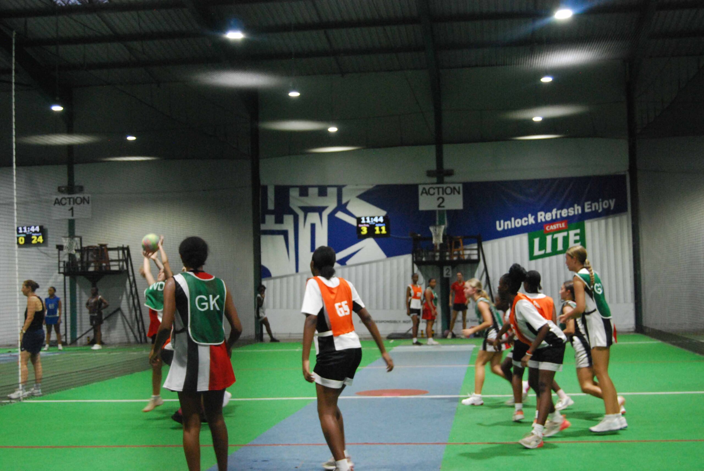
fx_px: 1116
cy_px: 236
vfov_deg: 23.8
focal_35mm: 57
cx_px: 352
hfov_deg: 35.0
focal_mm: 38
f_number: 4.8
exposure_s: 1/60
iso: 1600
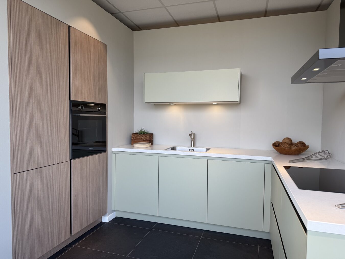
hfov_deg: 71.6
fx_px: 239
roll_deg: -0.6
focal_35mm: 24
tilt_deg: -2.3
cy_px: 130
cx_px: 172
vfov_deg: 56.8
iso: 80
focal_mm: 6.76
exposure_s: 1/348
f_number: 1.78
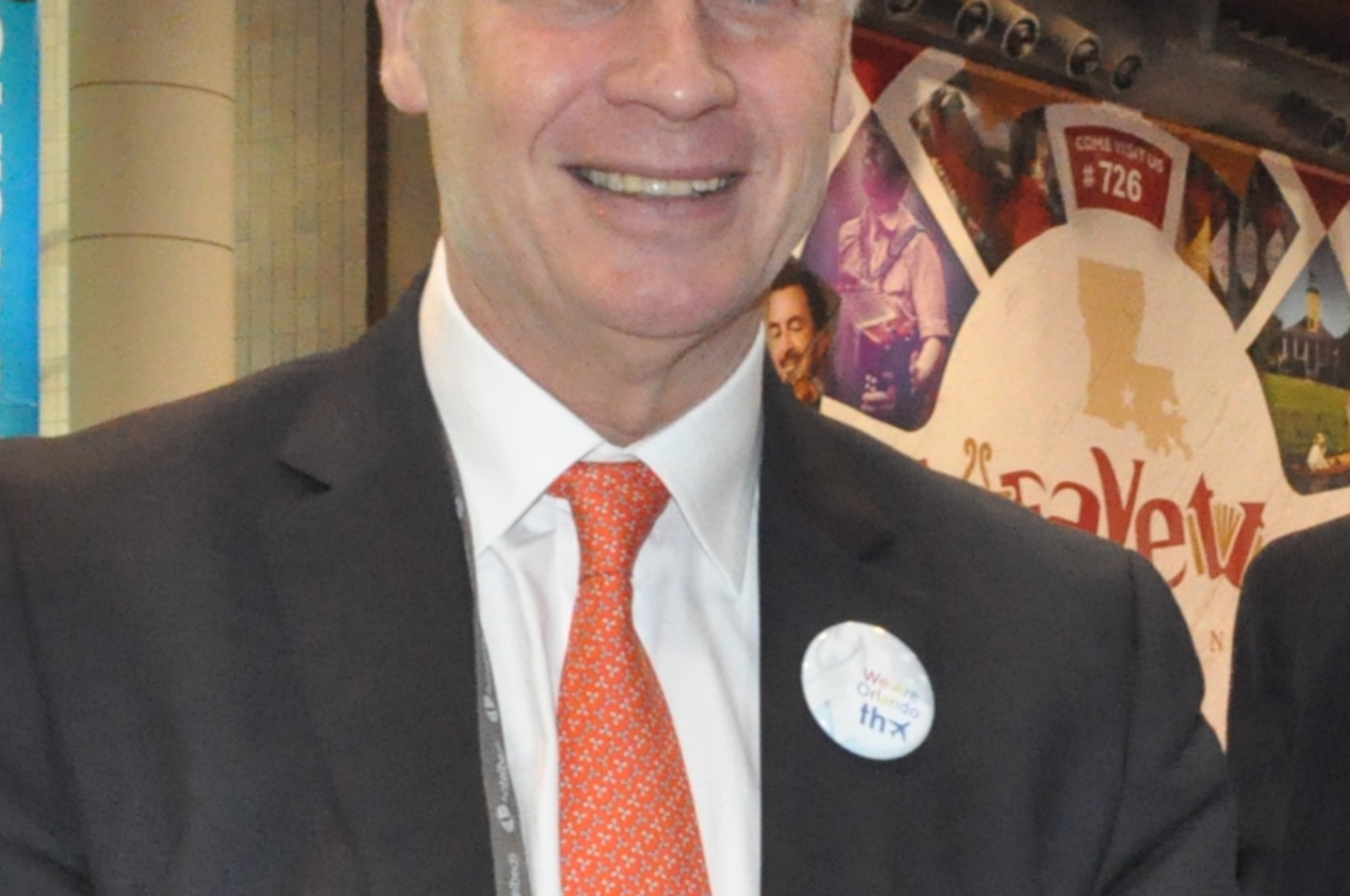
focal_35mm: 104
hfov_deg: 18.3
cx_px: 1760
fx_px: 3895
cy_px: 1011
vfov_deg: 12.9
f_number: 5.6
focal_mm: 20
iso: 3200
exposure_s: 1/60
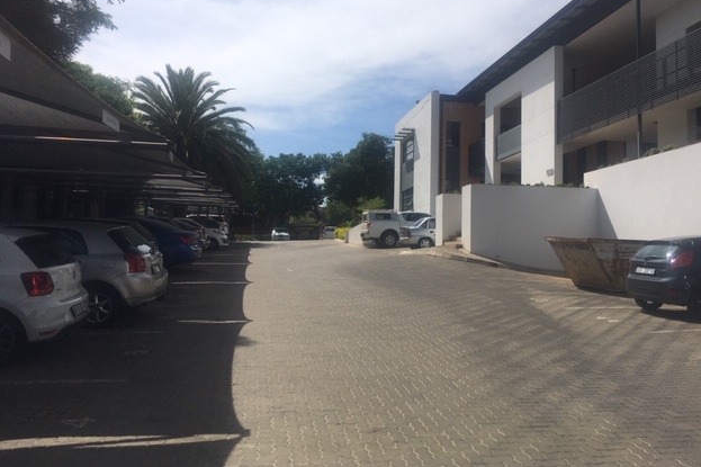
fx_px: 603
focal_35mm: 31
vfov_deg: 42.3
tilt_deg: +4.4
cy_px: 217
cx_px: 359
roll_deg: -0.6
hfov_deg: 60.3
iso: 25
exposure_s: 1/4049
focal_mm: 4.15
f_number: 2.2
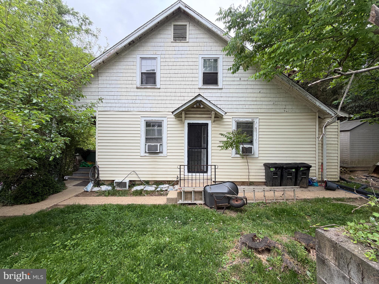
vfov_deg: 85.7
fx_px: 153
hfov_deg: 102.1
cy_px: 142
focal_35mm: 14
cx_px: 190
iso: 40
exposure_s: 1/163
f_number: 2.2
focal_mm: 2.22
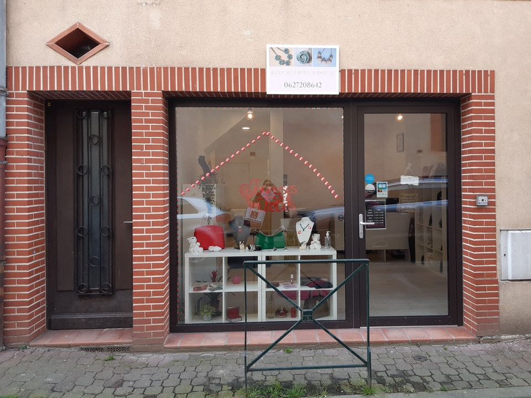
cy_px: 199
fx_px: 399
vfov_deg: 53.1
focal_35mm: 26
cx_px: 266
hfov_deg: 67.3
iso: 40
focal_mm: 3.92
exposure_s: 1/100
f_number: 1.7
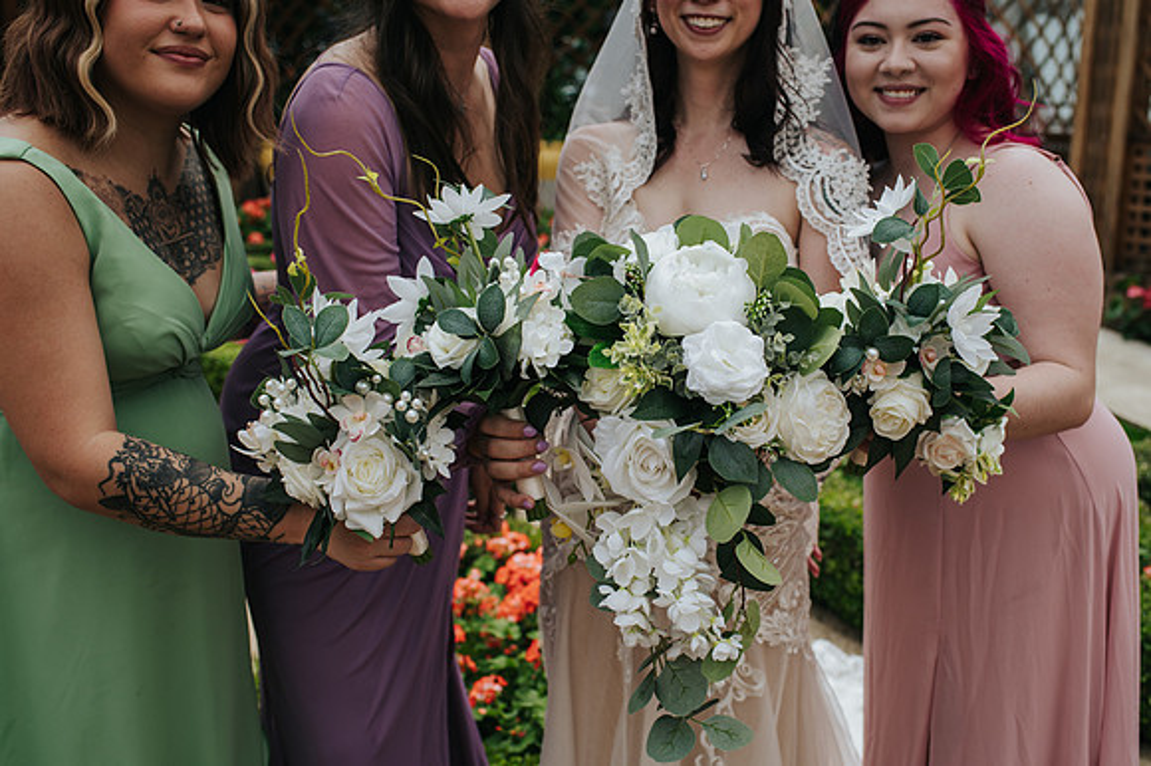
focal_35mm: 38
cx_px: 625
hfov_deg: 50.6
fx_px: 1215
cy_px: 383
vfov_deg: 35.0
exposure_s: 1/1250
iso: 320
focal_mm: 35
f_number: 3.5
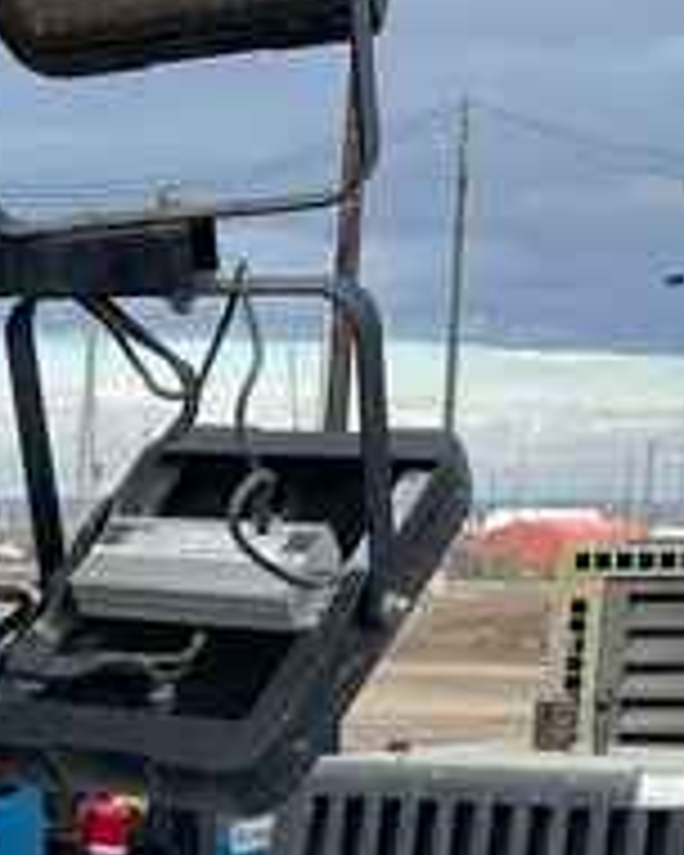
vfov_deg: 18.2
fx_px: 2480
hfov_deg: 15.2
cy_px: 1109
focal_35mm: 98
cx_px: -130
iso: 32
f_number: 1.6
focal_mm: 4.2
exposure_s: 1/1595
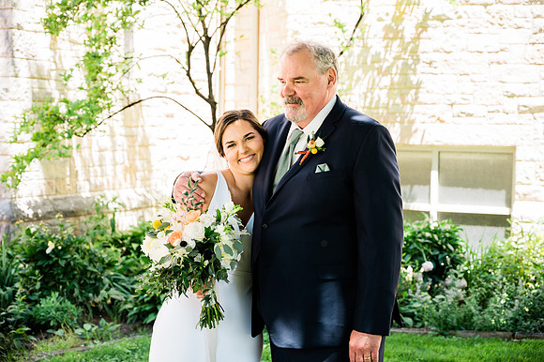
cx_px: 272
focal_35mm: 64
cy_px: 181
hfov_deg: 31.4
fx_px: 967
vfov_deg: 21.2
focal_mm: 64
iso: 320
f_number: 4
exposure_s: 1/320
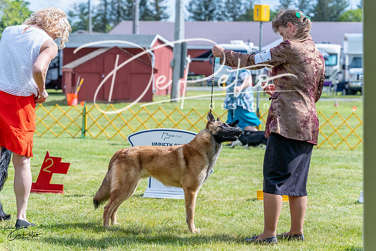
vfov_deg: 15.2
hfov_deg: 22.6
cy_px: 126
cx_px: 188
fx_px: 940
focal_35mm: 90
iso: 400
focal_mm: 90
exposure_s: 1/1600
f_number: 4.5
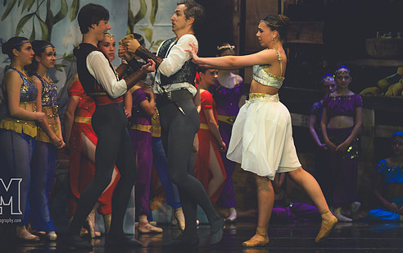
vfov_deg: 3.8
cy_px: 102
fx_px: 3758
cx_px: 171
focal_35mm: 342
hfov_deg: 6.1
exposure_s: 1/500
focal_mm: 190
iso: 900
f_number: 2.8
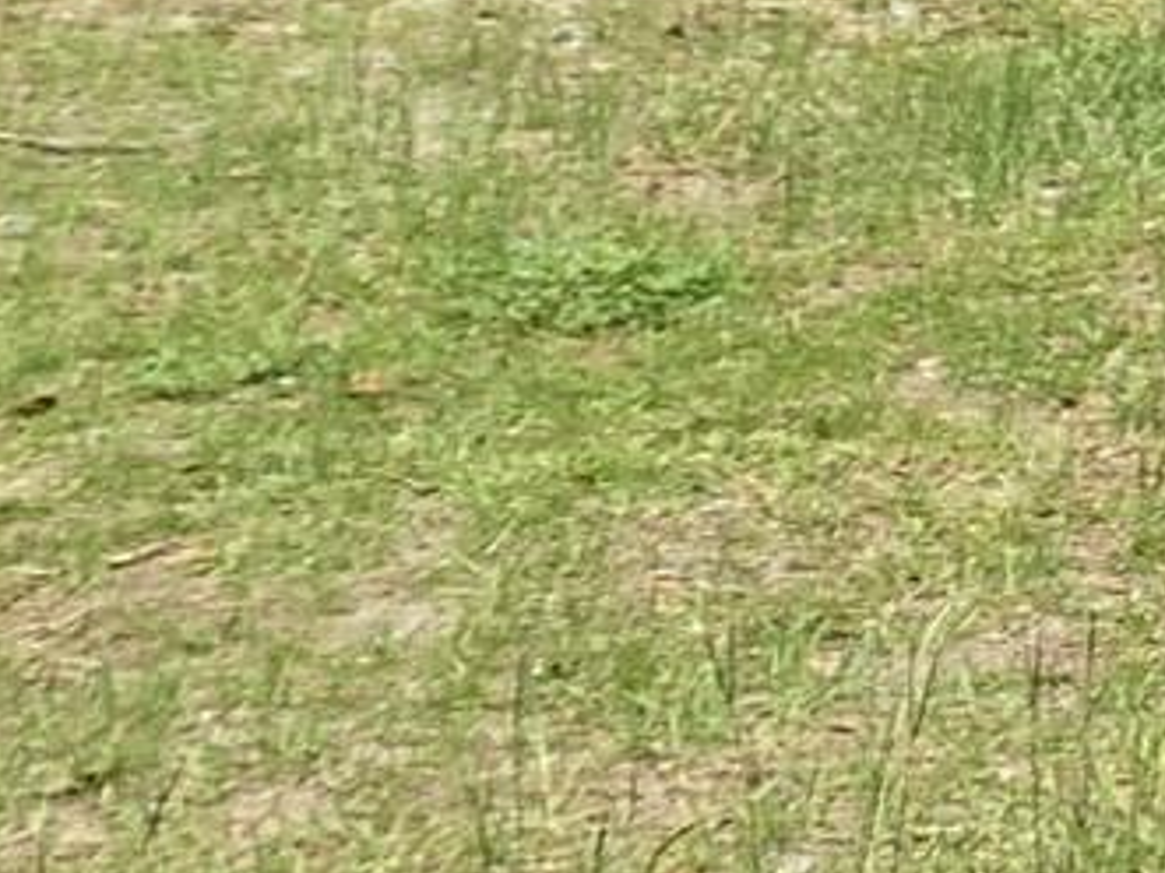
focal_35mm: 161
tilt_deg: +3.3
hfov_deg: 10.1
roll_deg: -1.9
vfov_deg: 8.4
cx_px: 3143
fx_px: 5416
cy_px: -1229
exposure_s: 1/1880
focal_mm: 4.25
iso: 25
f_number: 1.8
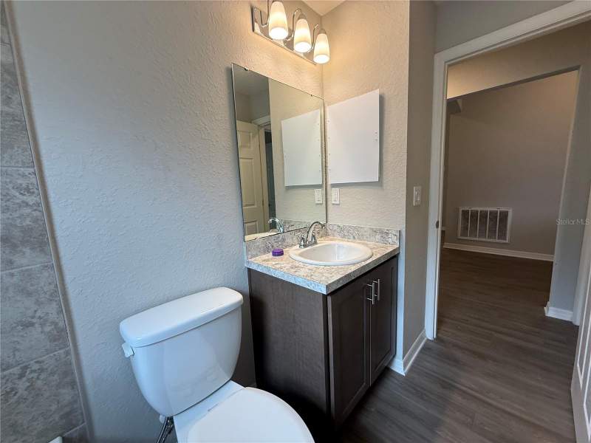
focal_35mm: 14
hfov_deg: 102.1
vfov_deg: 85.7
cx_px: 296
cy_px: 222
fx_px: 239
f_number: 2.2
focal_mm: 2.22
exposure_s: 1/120
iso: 100
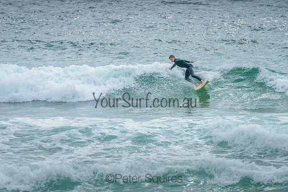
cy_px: 77
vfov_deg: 2.8
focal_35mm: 490
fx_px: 3922
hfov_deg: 4.2
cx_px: 171
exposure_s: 1/1600
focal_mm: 400
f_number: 11
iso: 500
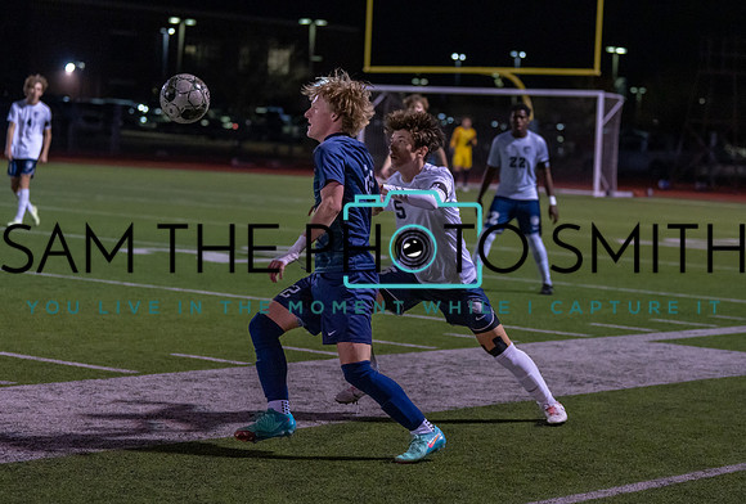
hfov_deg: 19.9
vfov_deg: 13.5
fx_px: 2129
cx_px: 398
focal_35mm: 102
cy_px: 246
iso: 3200
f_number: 2.8
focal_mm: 79
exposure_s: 1/1000
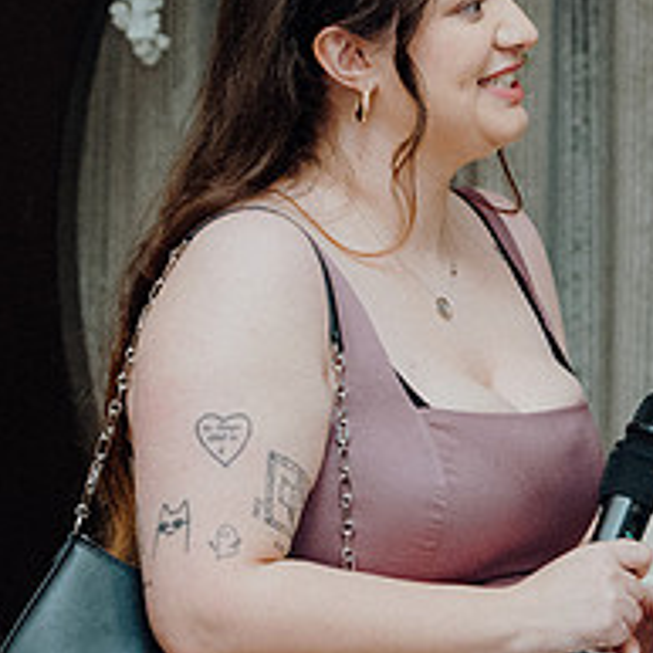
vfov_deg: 7.5
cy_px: 364
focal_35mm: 233
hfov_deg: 7.4
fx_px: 4973
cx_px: 897
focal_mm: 61
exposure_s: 1/200
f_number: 3.5
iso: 2500
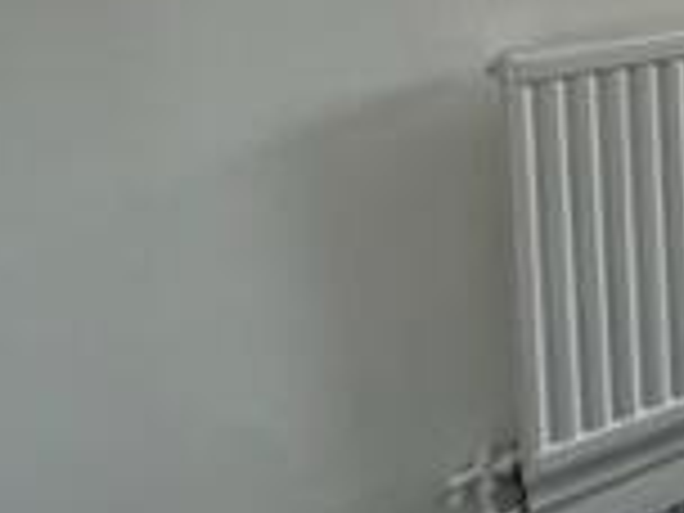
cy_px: -112
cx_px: 1188
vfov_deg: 22.7
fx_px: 1166
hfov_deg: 22.2
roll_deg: +1.0
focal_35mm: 59
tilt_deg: -5.4
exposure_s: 1/99
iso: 64
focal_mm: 2.22
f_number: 2.2
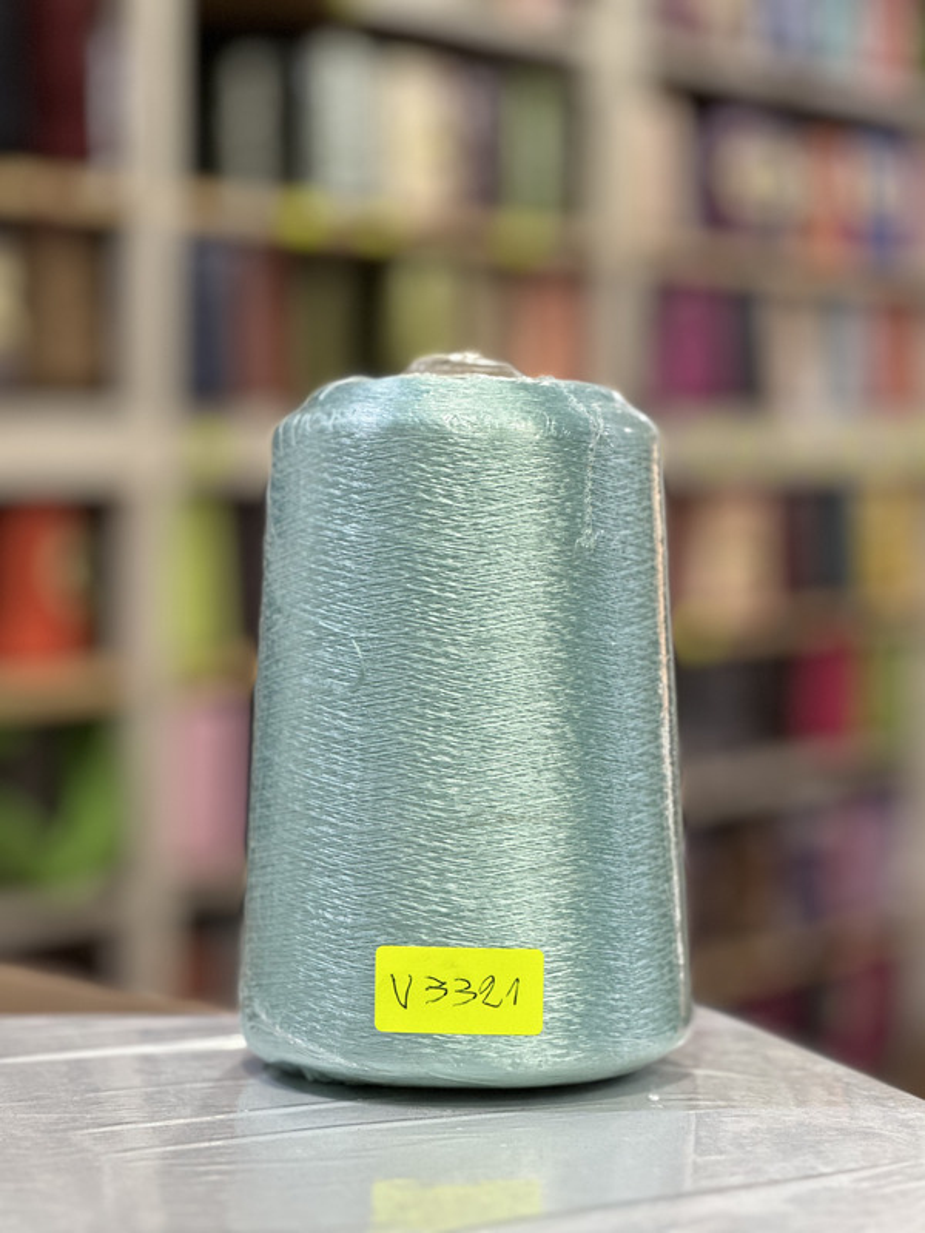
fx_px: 2743
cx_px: 462
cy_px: 616
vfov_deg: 25.3
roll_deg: -0.7
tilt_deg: -3.2
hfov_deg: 19.1
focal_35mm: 77
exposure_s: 1/33
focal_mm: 9
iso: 125
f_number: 2.8
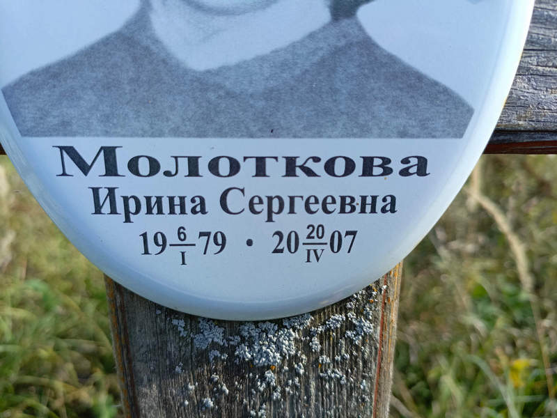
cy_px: 209
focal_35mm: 25
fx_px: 402
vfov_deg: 54.9
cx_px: 278
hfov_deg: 69.4
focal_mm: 4.76
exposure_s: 1/703
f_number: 1.69
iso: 119
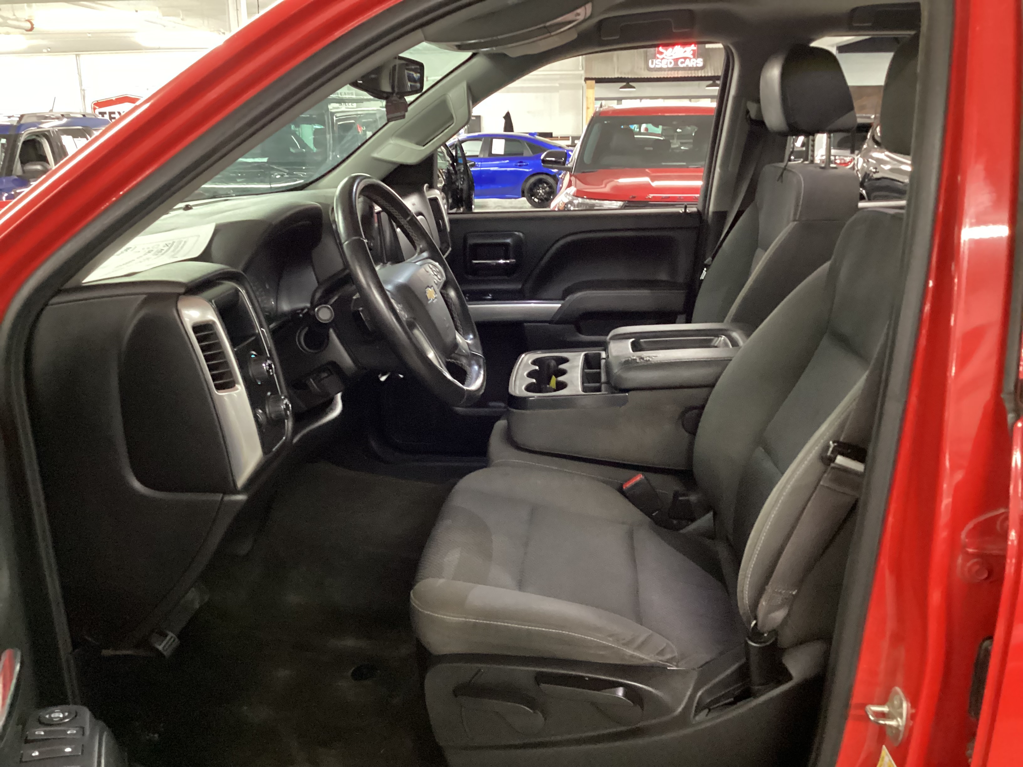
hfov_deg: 58.4
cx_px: 512
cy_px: 384
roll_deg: +0.0
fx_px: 916
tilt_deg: -17.3
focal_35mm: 31
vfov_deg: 45.4
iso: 640
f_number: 2.4
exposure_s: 1/20
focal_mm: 3.3
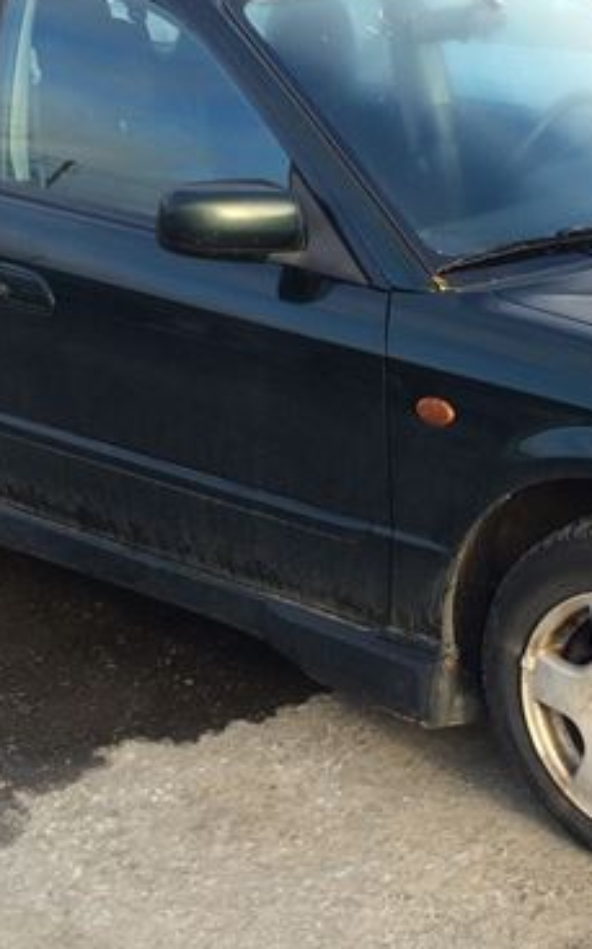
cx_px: 445
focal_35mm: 67
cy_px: 468
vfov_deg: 30.6
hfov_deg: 19.3
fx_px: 1732
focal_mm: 4.15
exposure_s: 1/265
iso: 32
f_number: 2.2
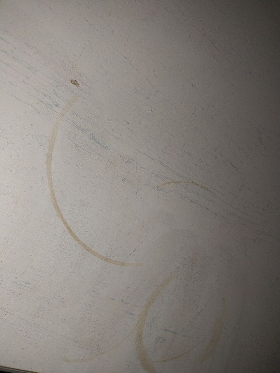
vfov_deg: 67.3
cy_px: 186
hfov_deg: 53.1
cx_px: 140
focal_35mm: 26
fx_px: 280
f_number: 1.8
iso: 25
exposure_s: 1/105
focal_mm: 4
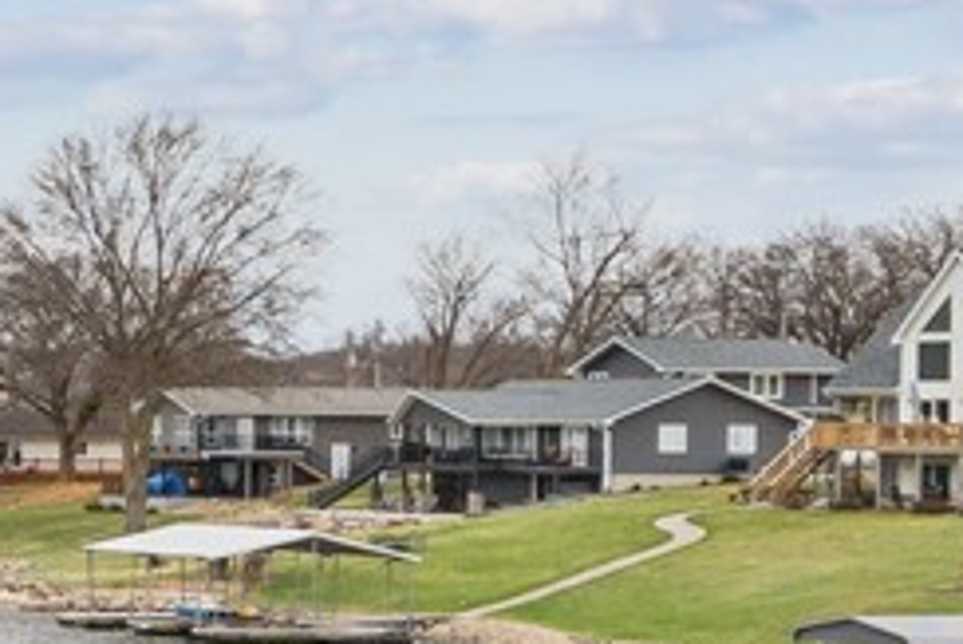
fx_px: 3158
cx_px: -1427
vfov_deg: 11.6
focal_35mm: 118
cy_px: 405
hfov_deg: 12.8
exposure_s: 1/320
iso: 400
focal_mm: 17
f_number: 9
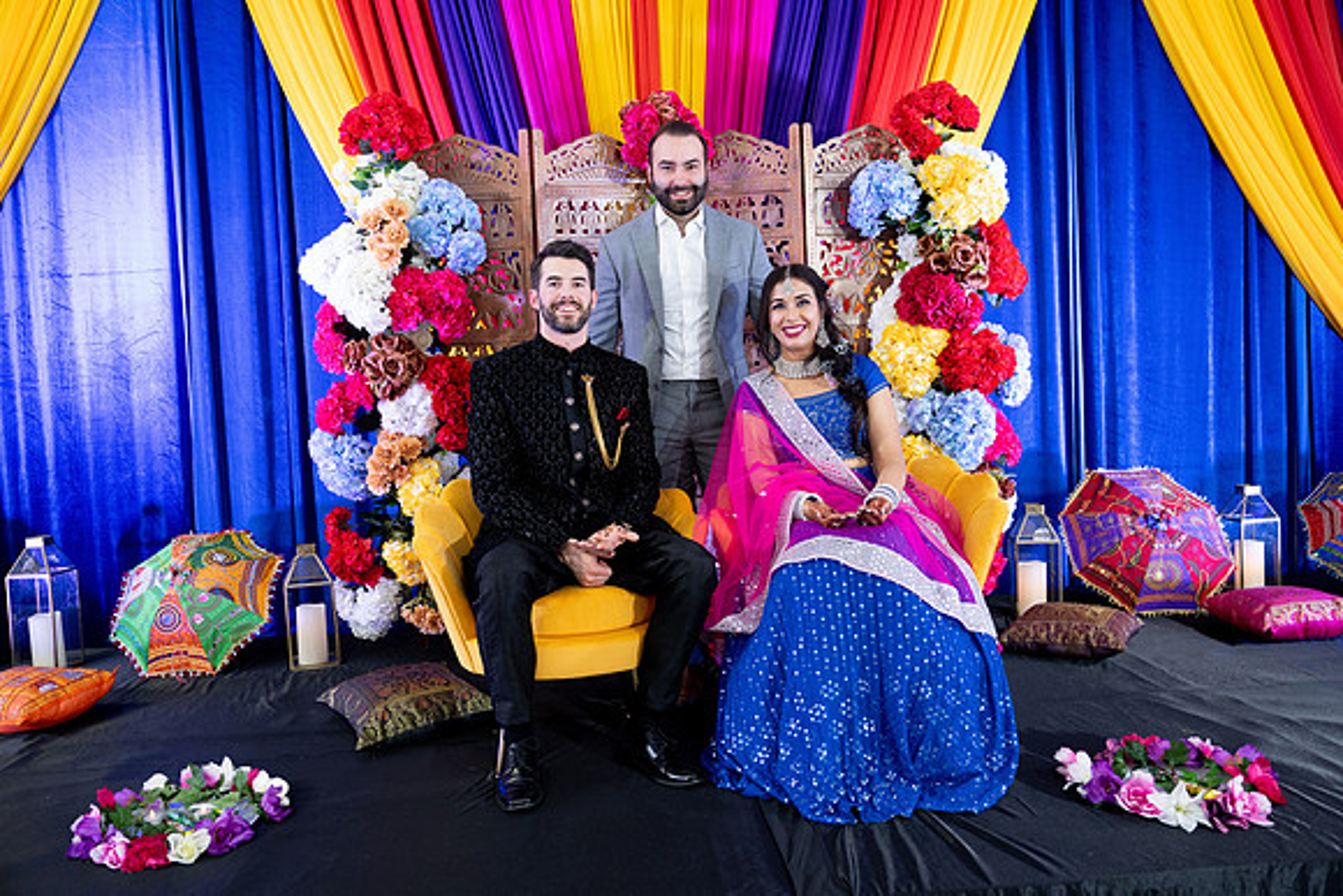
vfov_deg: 45.0
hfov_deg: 63.6
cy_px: 448
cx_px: 672
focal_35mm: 29
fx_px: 1082
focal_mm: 29
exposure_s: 1/125
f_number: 2.8
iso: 1250
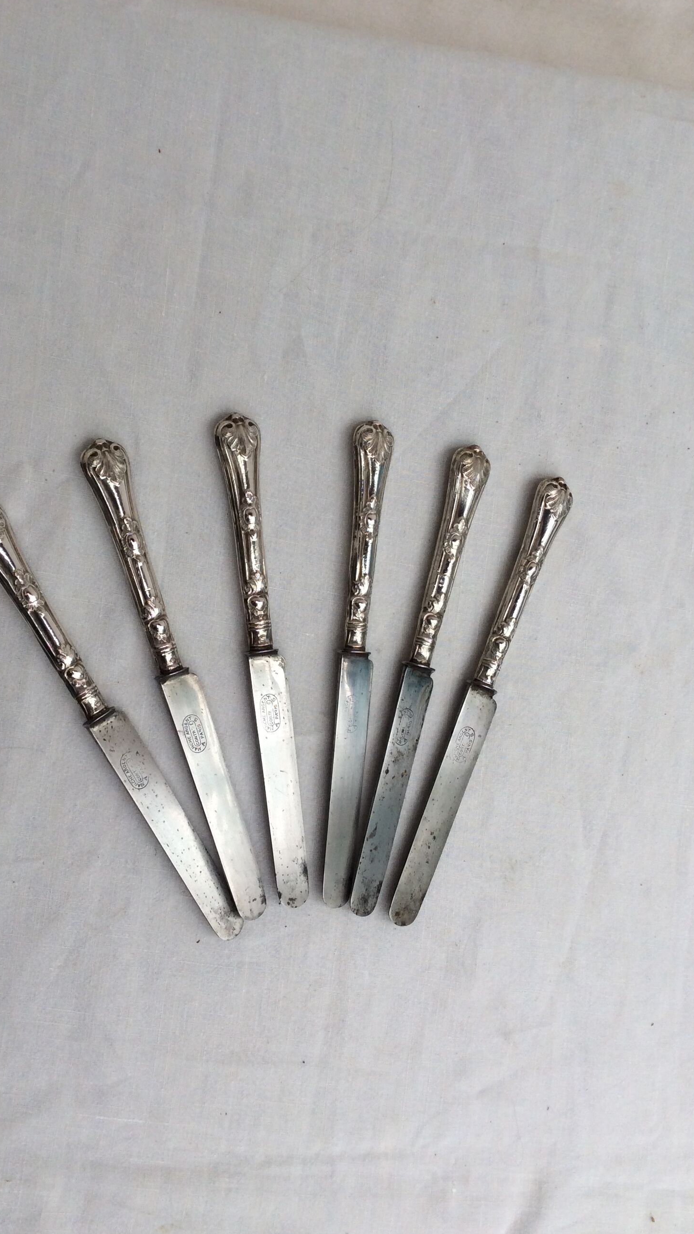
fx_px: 1145
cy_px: 616
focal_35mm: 35
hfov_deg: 33.5
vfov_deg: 56.6
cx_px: 252
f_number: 2.4
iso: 32
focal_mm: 3.3
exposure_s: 1/100
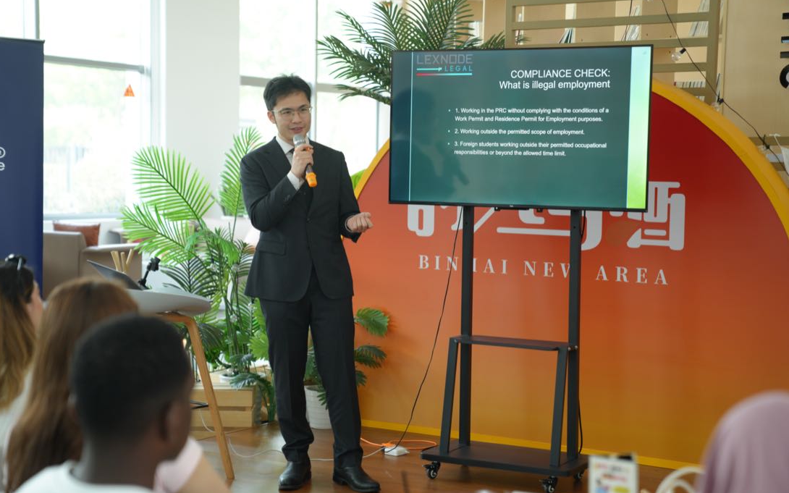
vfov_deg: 18.1
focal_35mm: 72
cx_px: 392
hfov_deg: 28.6
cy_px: 246
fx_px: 1548
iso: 800
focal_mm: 70
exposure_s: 1/125
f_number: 2.8
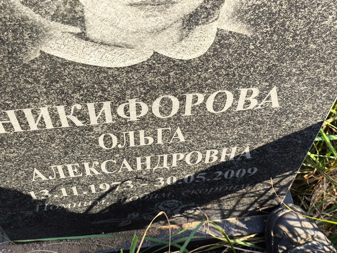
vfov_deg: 29.1
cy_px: 126
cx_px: 168
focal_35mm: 50
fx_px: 487
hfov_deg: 38.2
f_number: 1.7
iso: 50
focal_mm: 4.71
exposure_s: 1/193
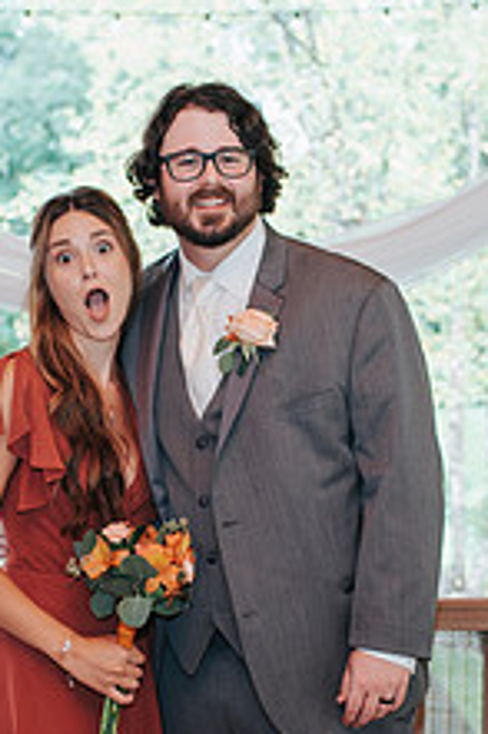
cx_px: 193
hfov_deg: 12.7
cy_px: 544
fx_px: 2199
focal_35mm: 108
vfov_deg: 18.8
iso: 400
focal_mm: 35
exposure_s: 1/200
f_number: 3.2
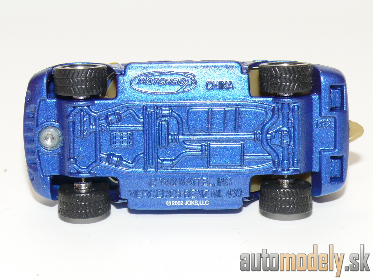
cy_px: 140
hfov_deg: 18.2
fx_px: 1164
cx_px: 186
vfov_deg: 13.7
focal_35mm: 108
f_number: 4
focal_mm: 13.8
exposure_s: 1/30
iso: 100
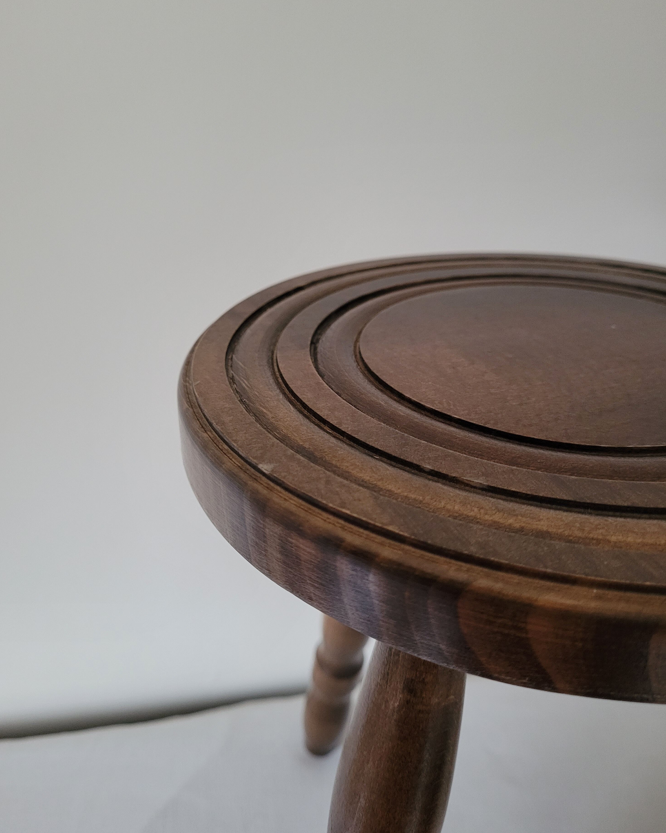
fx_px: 690
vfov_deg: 62.2
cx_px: 325
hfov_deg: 51.5
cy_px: 412
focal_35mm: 28
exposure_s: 1/25
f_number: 1.8
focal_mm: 5.4
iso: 500
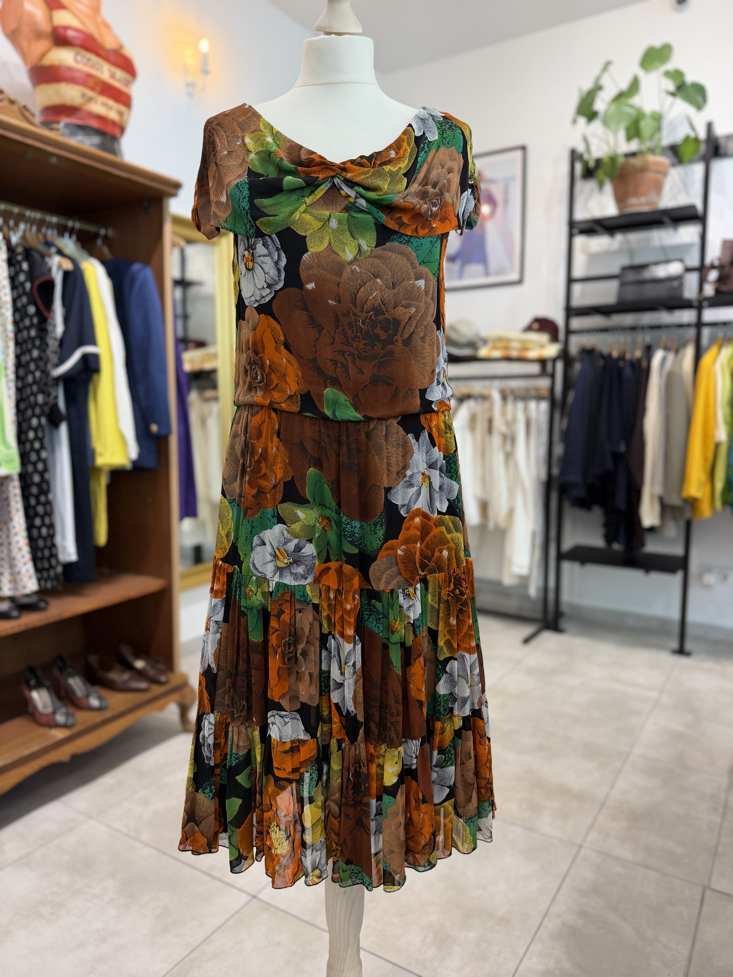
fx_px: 678
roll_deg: -0.4
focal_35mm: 24
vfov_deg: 71.6
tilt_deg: -6.7
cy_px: 488
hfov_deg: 56.8
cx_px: 366
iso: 125
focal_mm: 6.76
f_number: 1.78
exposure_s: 1/100
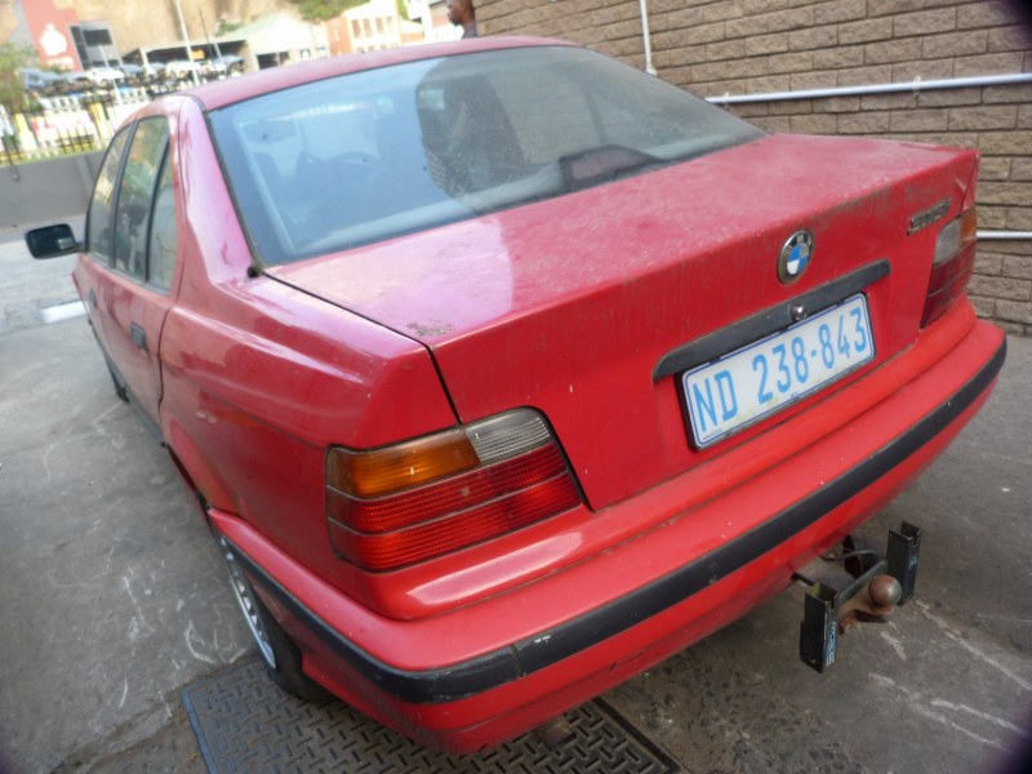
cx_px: 516
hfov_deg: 69.4
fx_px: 745
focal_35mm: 25
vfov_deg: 54.9
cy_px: 387
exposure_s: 1/60
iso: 100
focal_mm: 4.5
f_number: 2.8
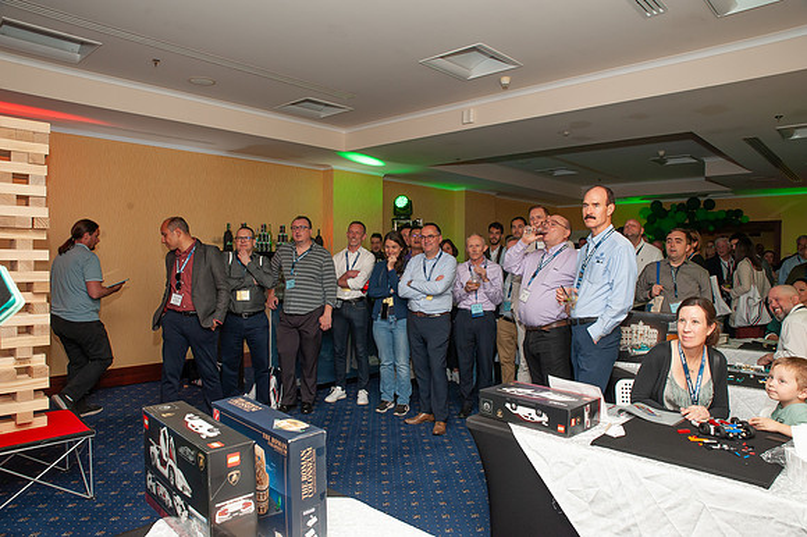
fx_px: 538
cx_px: 404
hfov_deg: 73.8
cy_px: 268
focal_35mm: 24
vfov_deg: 53.1
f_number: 9
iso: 640
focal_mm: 24
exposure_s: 1/160
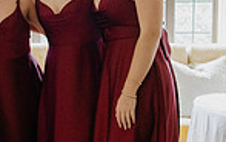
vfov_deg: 10.0
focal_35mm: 131
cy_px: 84
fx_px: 807
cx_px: -45
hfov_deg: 15.4
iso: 2000
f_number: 3.5
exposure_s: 1/250
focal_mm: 32
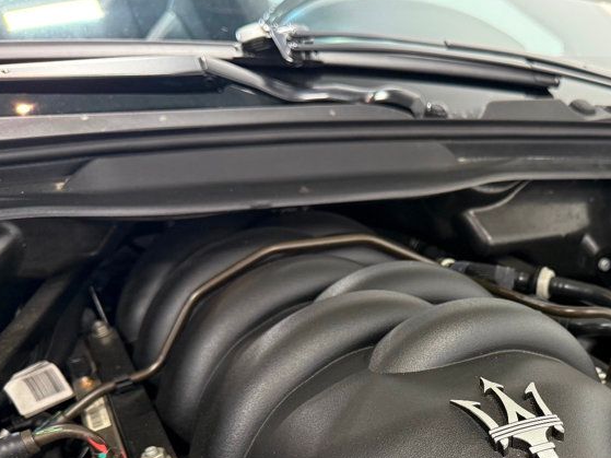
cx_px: 472
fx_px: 776
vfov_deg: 31.5
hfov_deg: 41.4
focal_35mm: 44
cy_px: 401
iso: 320
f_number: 1.78
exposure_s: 1/120
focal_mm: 6.76
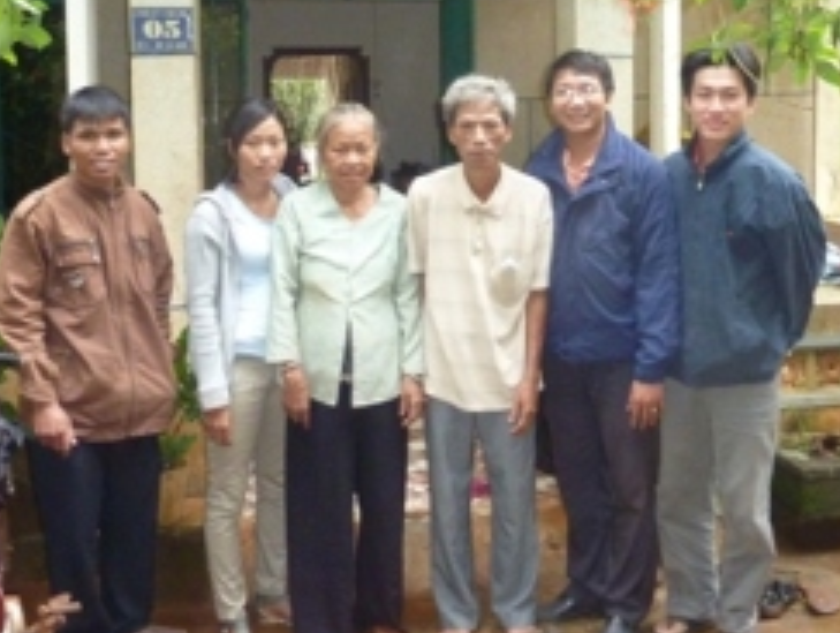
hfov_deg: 41.1
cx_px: 470
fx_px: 1118
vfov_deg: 31.3
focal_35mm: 46
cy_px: 201
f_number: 3.3
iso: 400
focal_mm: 4.1
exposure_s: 1/30
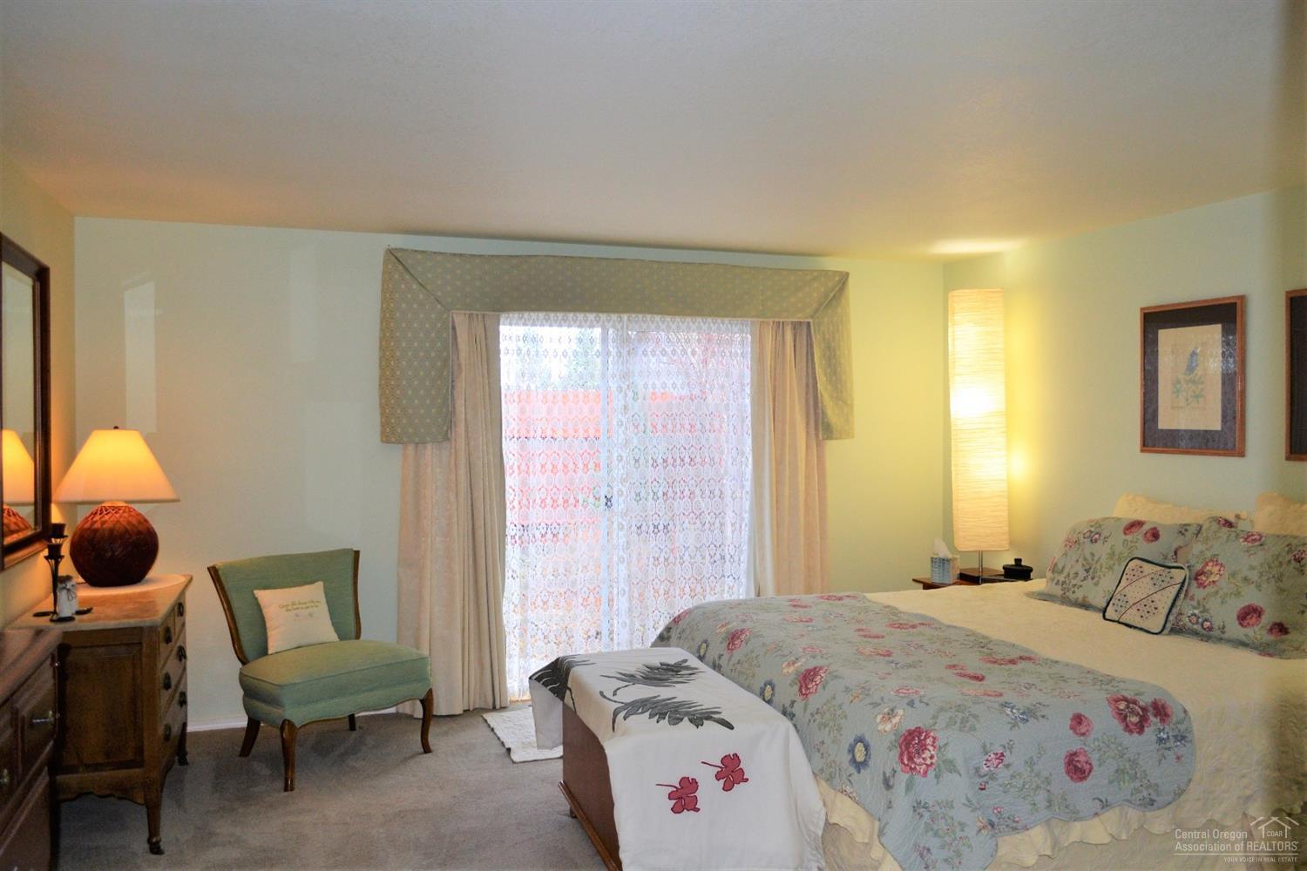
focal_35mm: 27
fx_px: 980
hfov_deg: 67.4
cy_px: 436
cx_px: 654
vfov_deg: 47.9
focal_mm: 18
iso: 640
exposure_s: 1/200
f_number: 3.5
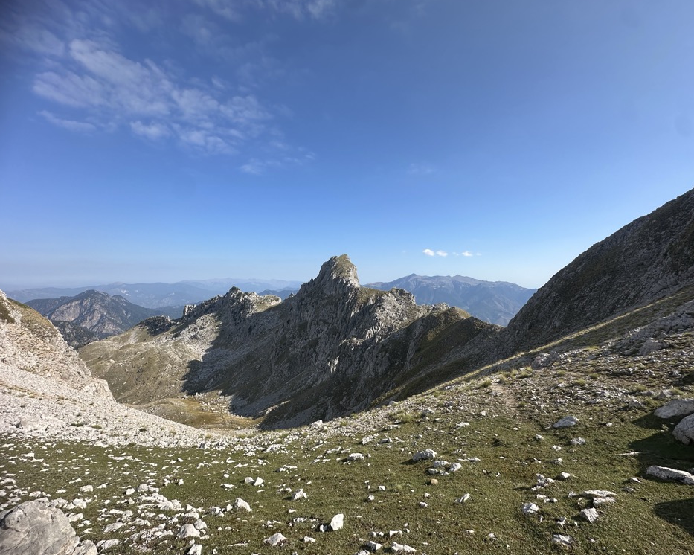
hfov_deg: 96.8
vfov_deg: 84.0
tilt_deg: +2.5
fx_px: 308
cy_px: 270
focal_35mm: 15
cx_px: 351
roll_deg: -0.4
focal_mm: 2.22
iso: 50
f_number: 2.2
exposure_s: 1/1887
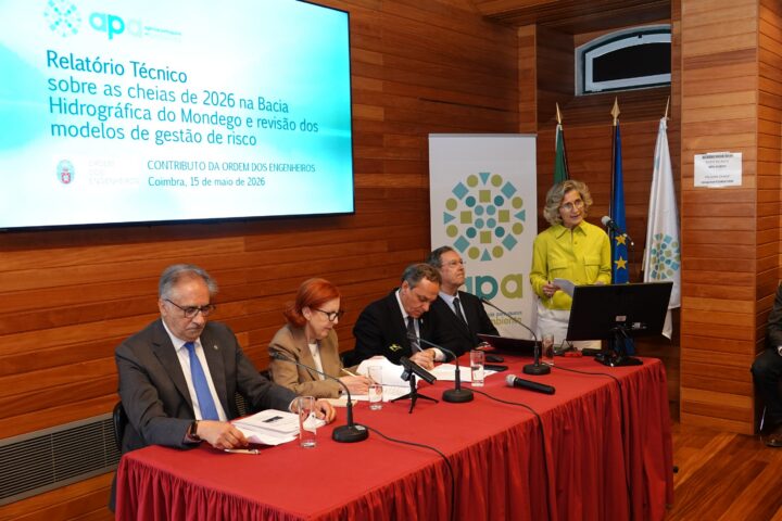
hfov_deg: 55.8
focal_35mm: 34
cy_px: 260
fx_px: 738
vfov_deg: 38.9
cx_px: 391
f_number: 2.8
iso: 400
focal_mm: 12.63
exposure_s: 1/40
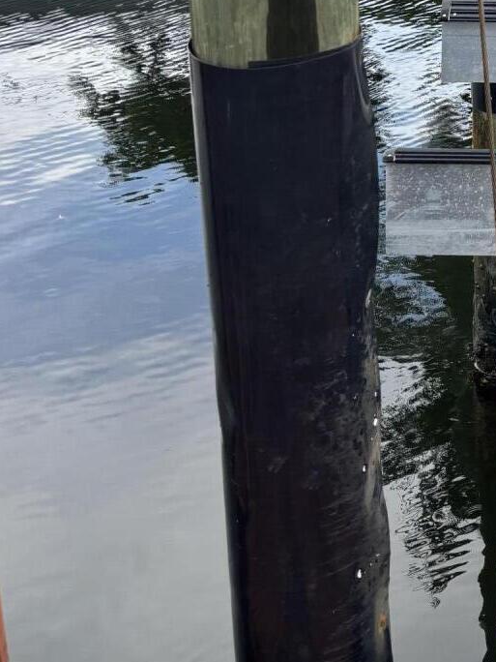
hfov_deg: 17.9
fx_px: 1452
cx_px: 678
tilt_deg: -11.0
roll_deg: -1.8
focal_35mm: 76
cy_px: -144
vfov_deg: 23.4
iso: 50
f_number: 1.6
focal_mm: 5.96
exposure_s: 1/657
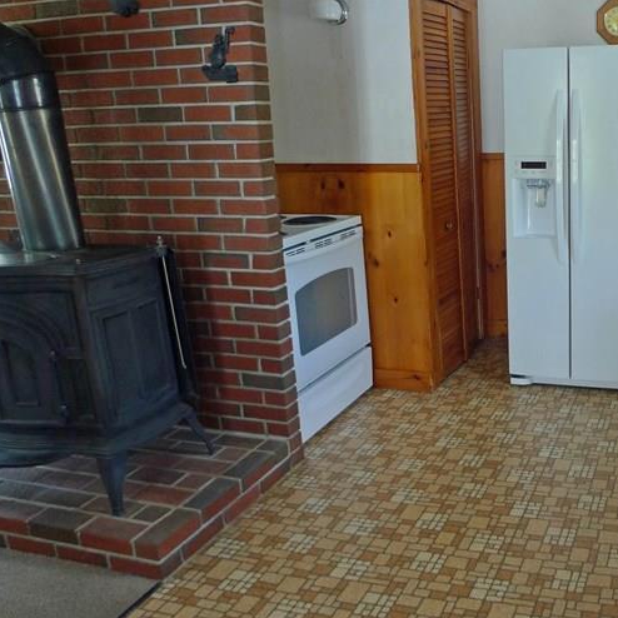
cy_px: 299
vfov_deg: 38.3
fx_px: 889
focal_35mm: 44
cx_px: 557
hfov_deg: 36.0
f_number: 2
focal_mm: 5.1
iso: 125
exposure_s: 1/30
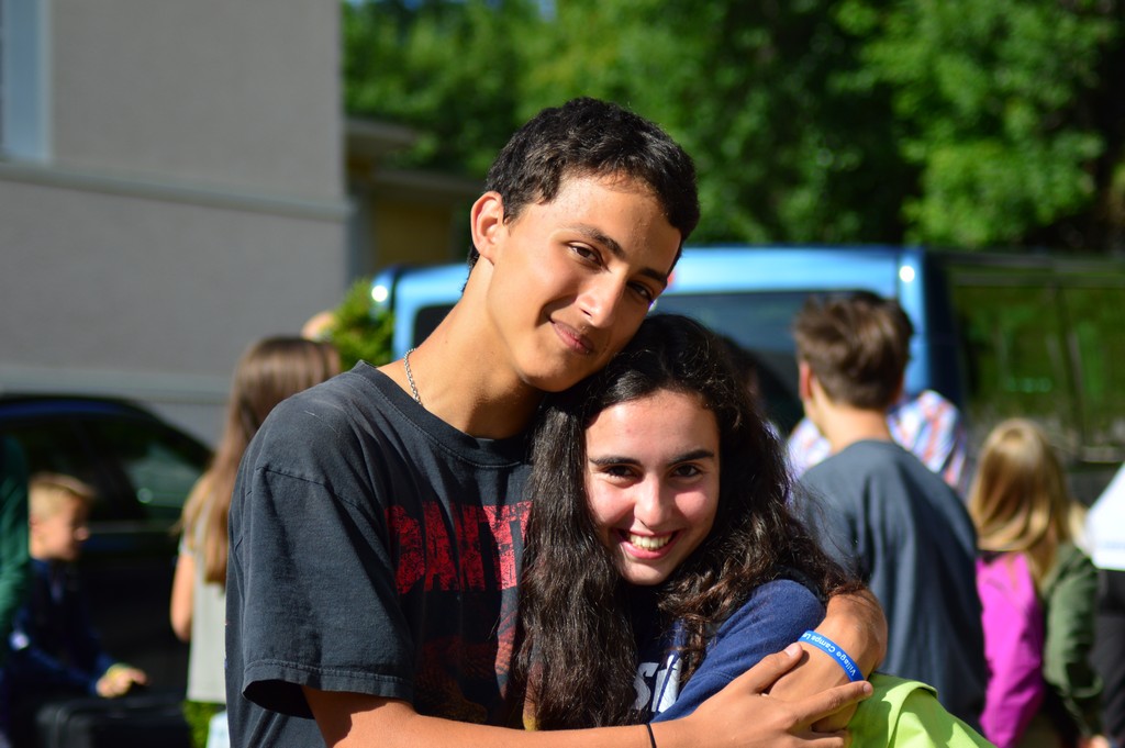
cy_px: 374
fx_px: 3279
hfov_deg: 19.5
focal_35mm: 105
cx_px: 562
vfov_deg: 13.0
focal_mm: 70
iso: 100
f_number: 4
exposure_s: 1/800
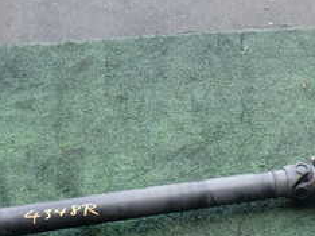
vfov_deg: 18.9
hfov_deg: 24.5
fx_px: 700
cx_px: 291
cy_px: 187
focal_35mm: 77
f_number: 2.3
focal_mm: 5.4
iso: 100
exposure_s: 1/125
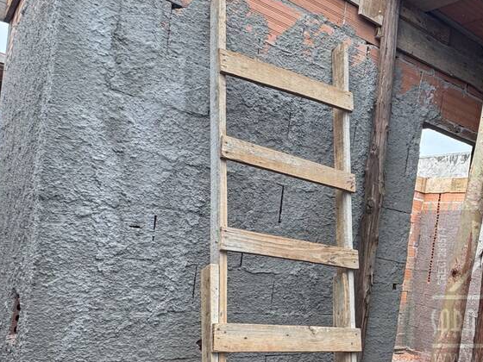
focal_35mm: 36
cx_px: 558
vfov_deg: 38.1
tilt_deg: -0.2
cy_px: 294
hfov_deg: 39.5
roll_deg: -6.7
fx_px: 502
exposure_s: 1/99
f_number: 2.2
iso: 50
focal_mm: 2.22
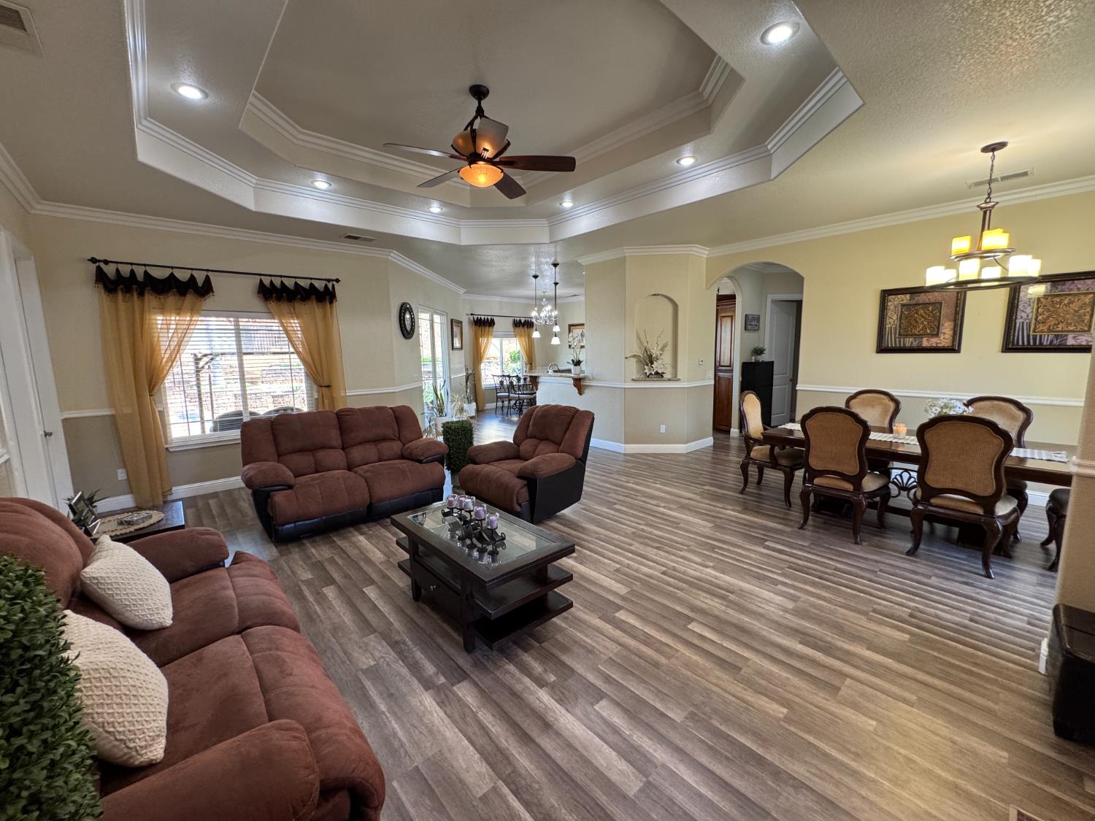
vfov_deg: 85.7
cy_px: 410
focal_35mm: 14
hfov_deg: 102.1
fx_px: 443
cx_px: 548
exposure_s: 1/120
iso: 200
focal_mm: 2.22
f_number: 2.2
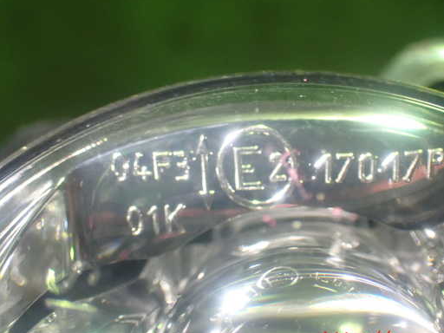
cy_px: 156
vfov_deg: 21.6
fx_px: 872
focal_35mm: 68
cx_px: 259
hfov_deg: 28.5
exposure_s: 1/50
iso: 800
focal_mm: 10.35
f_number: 3.5
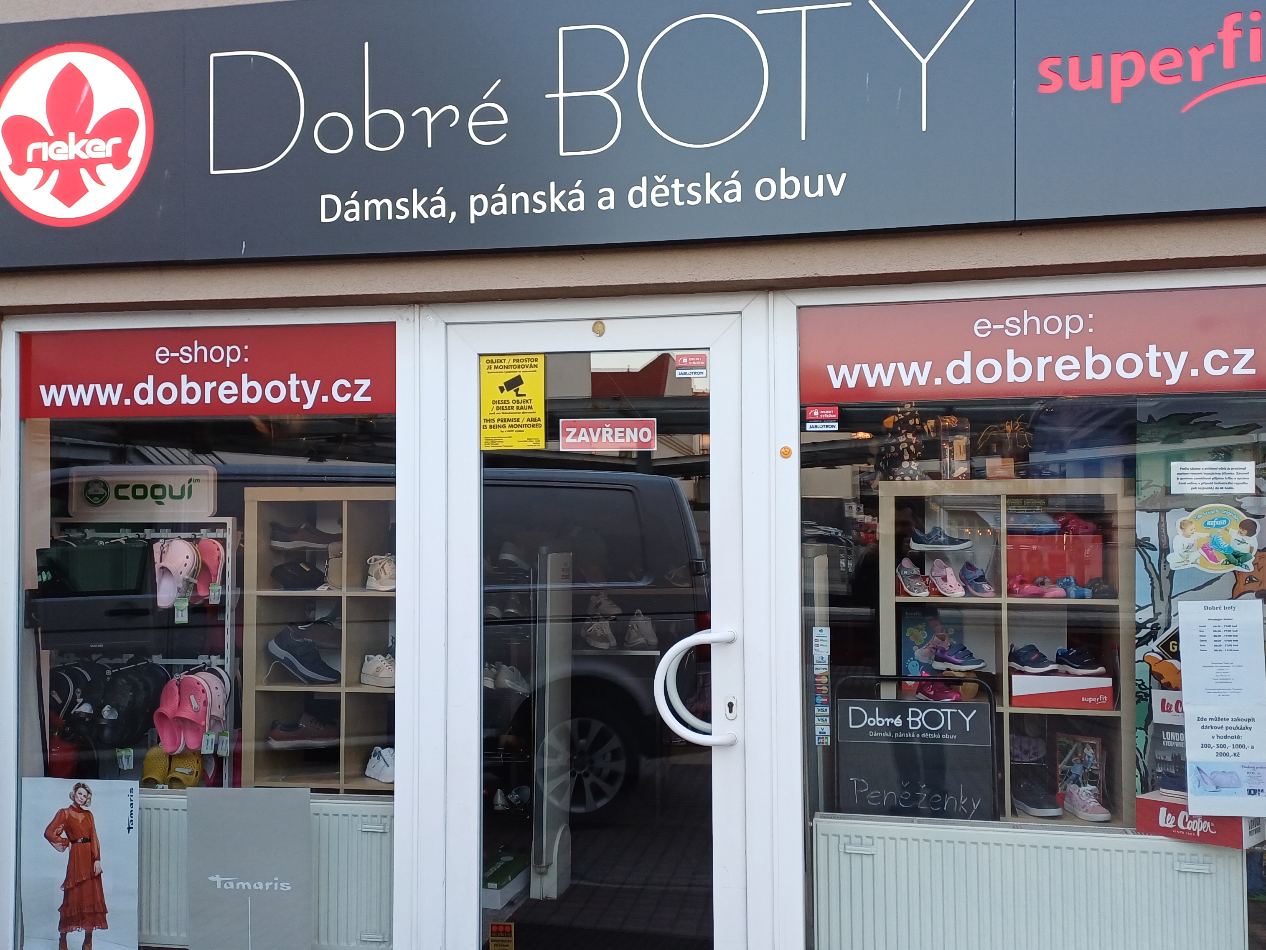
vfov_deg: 42.9
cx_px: 655
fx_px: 1207
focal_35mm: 33
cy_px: 523
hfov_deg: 55.3
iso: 80
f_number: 1.8
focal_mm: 4.65
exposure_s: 1/50
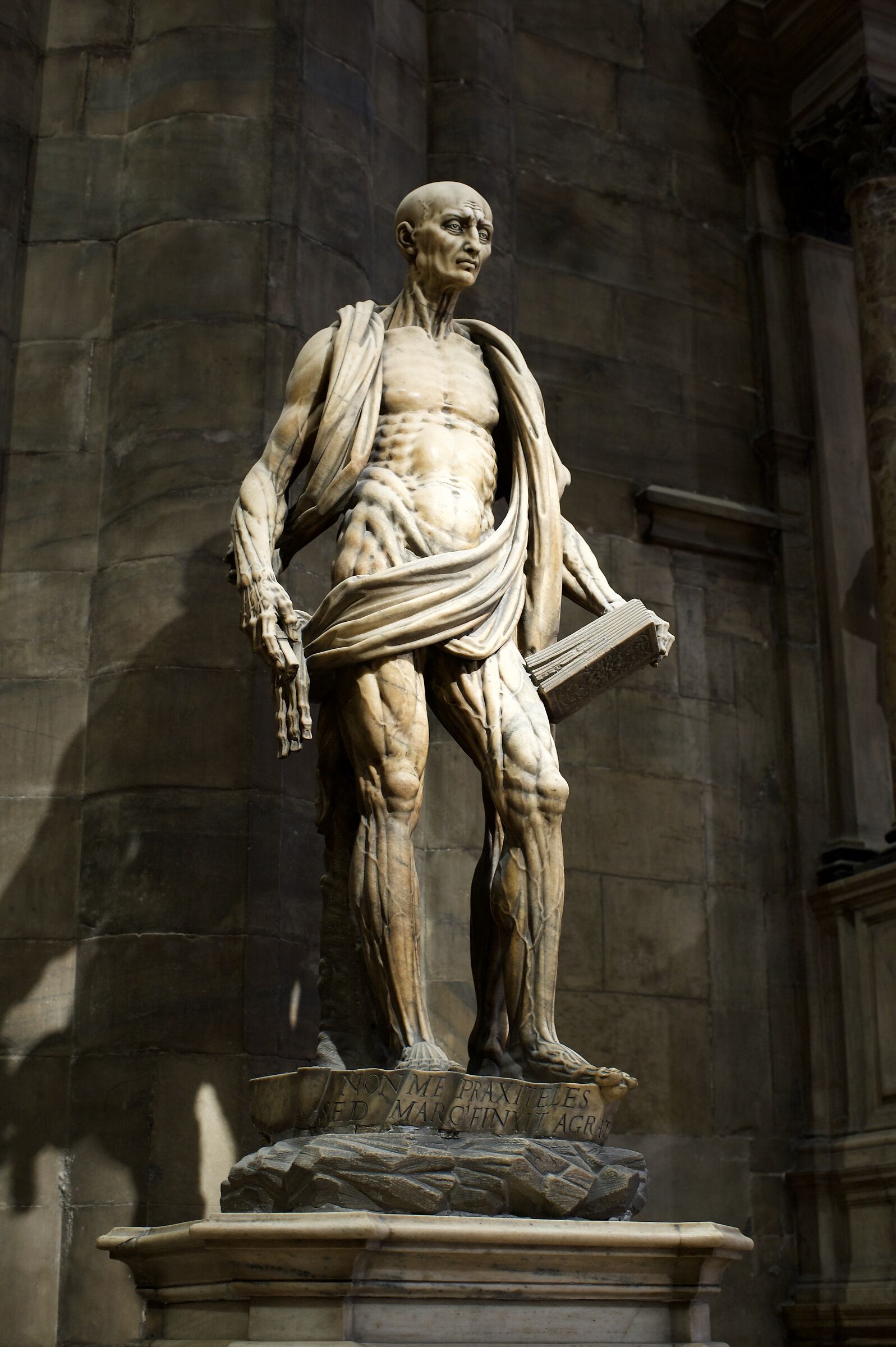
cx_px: 448
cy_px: 674
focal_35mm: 50
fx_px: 1869
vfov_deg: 39.6
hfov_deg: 27.0
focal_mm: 50
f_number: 4
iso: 2000
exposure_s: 1/100
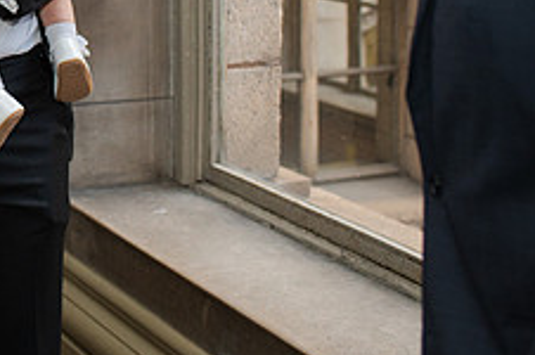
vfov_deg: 14.6
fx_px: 1336
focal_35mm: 90
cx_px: -128
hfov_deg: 20.9
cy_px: -85
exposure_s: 1/200
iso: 1000
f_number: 3.5
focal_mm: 35
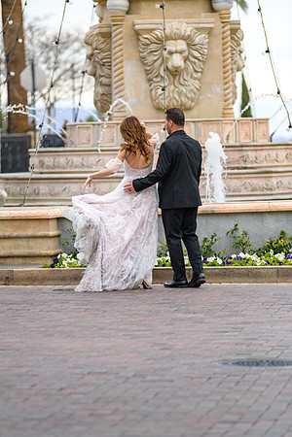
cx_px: 146
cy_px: 218
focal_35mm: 200
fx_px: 2433
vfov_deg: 10.3
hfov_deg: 6.9
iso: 250
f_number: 2.8
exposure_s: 1/3200
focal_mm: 200
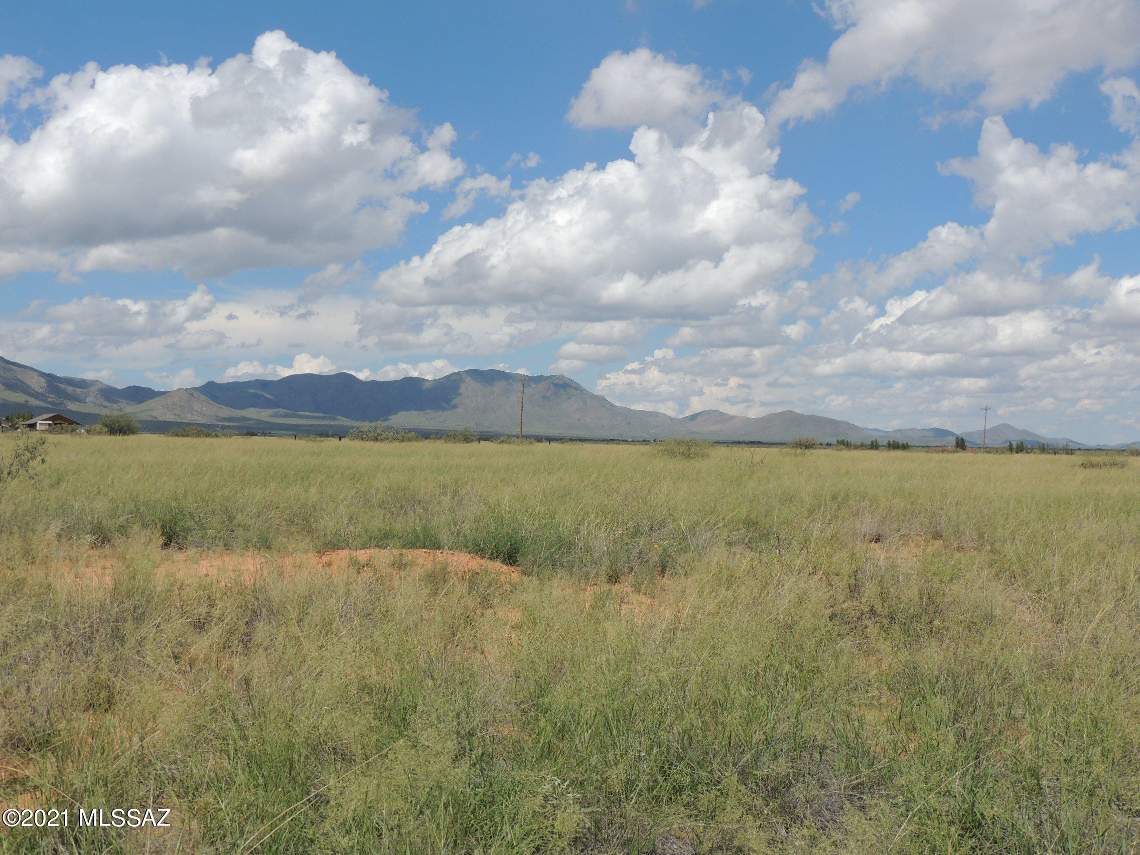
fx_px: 1416
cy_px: 428
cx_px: 570
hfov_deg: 43.9
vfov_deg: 33.6
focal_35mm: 43
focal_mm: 7.6
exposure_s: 1/1600
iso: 100
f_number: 3.8
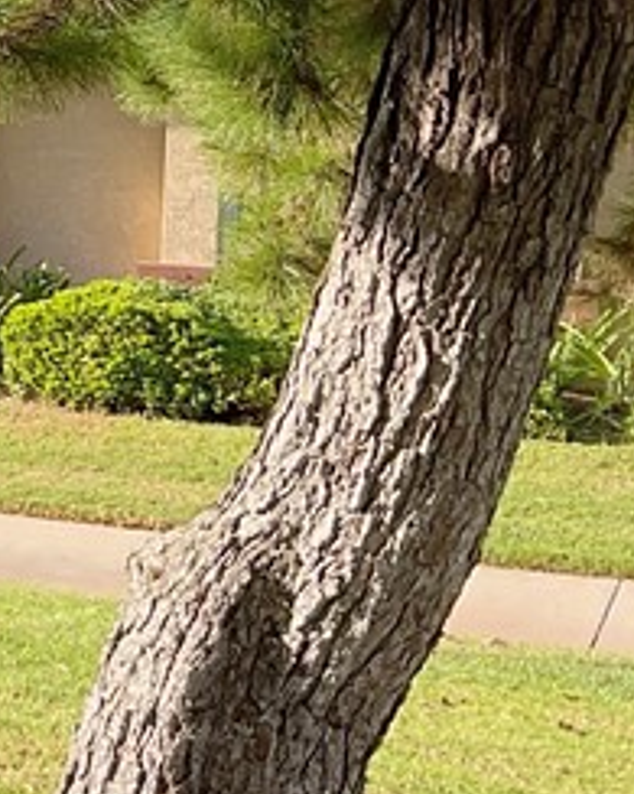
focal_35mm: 119
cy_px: 257
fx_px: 2793
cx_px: -875
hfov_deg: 11.0
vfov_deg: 16.1
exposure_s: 1/709
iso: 16
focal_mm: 3
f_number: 1.8
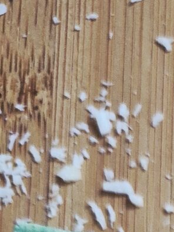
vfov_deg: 9.8
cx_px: 480
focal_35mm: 149
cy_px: 713
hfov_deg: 8.6
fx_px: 999
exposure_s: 1/100
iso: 500
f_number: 1.8
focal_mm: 5.4
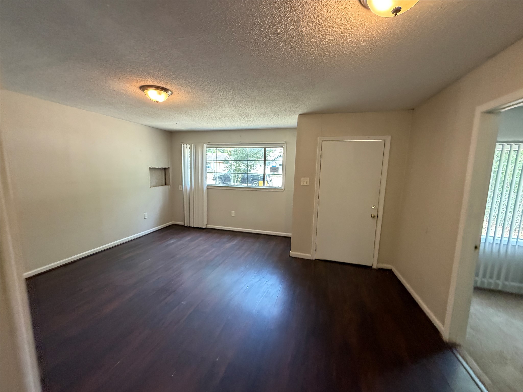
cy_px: 196
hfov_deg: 102.1
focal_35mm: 14
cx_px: 262
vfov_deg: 85.7
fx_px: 212
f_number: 2.2
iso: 320
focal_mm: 2.22
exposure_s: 1/60
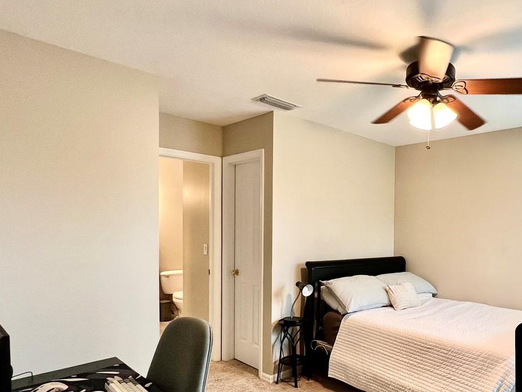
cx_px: 399
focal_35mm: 23
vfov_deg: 58.2
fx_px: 347
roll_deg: -1.0
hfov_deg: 68.5
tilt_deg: -2.0
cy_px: 243
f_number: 1.8
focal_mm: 1.57
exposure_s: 1/120
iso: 100
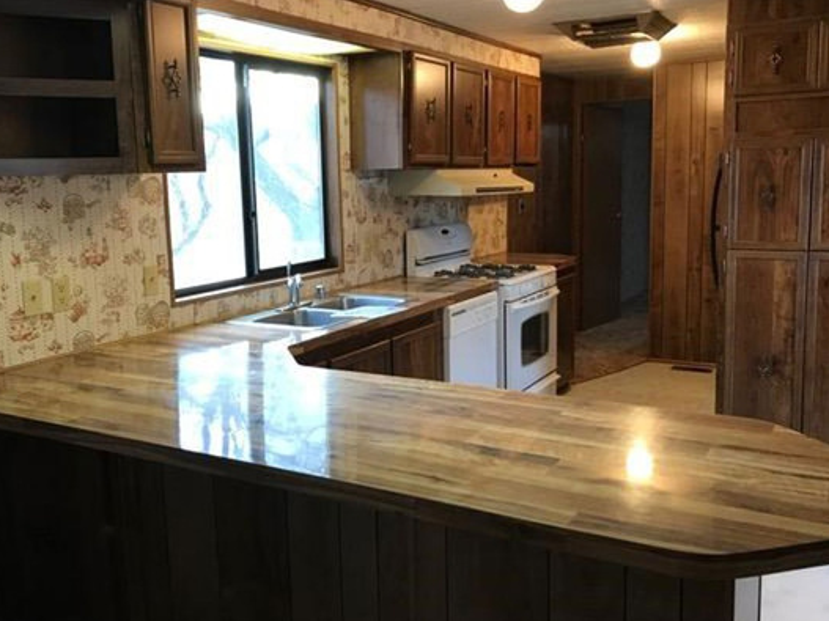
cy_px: 289
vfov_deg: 41.8
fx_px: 814
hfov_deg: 53.9
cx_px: 395
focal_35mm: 34
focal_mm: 3.99
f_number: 1.8
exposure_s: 1/20
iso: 40
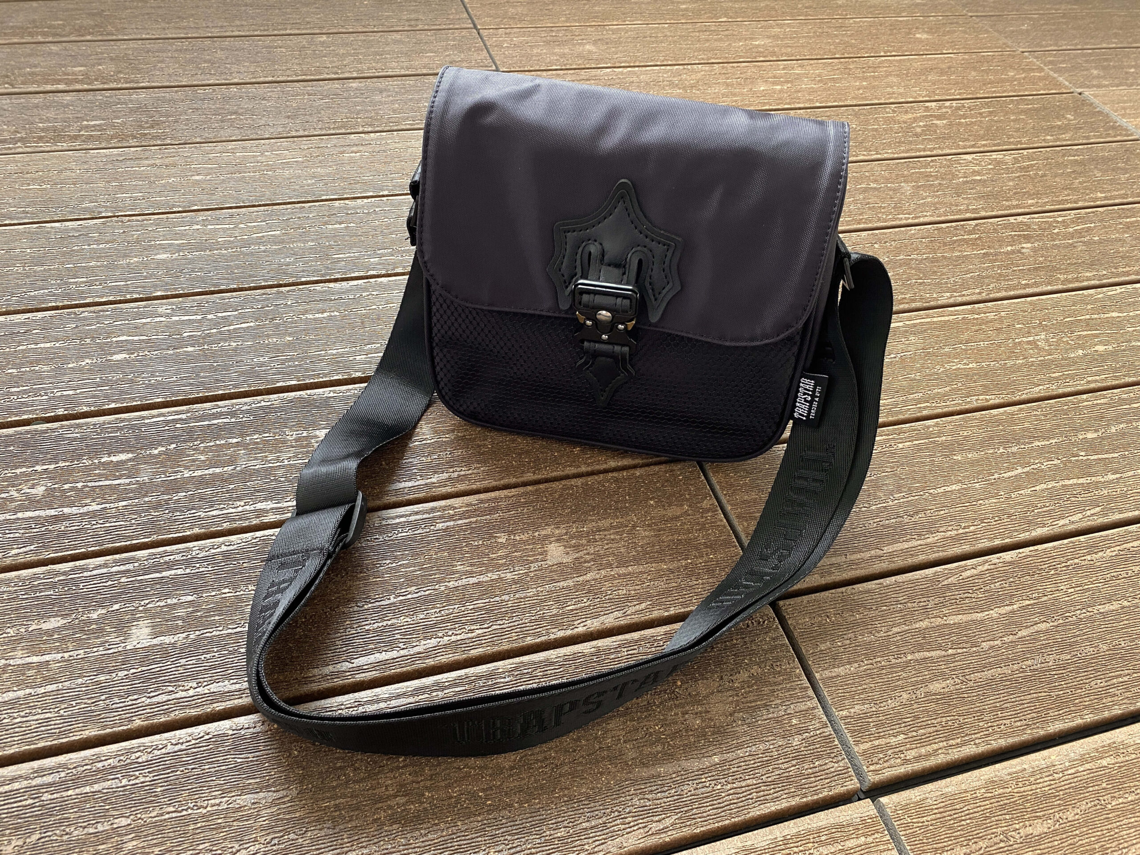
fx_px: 856
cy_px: 428
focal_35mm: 26
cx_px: 570
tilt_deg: -46.5
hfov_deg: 67.3
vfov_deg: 53.1
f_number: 1.8
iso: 125
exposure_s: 1/77
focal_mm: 4.25
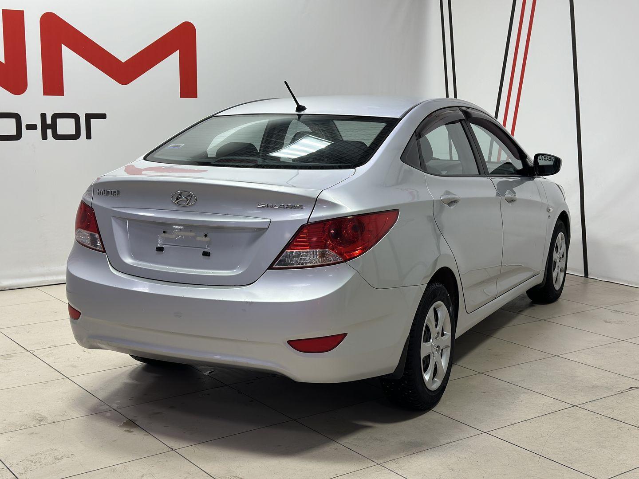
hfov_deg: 39.7
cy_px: 240
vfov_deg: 30.3
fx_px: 886
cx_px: 320
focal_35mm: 48
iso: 80
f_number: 1.78
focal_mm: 6.86
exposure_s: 1/100
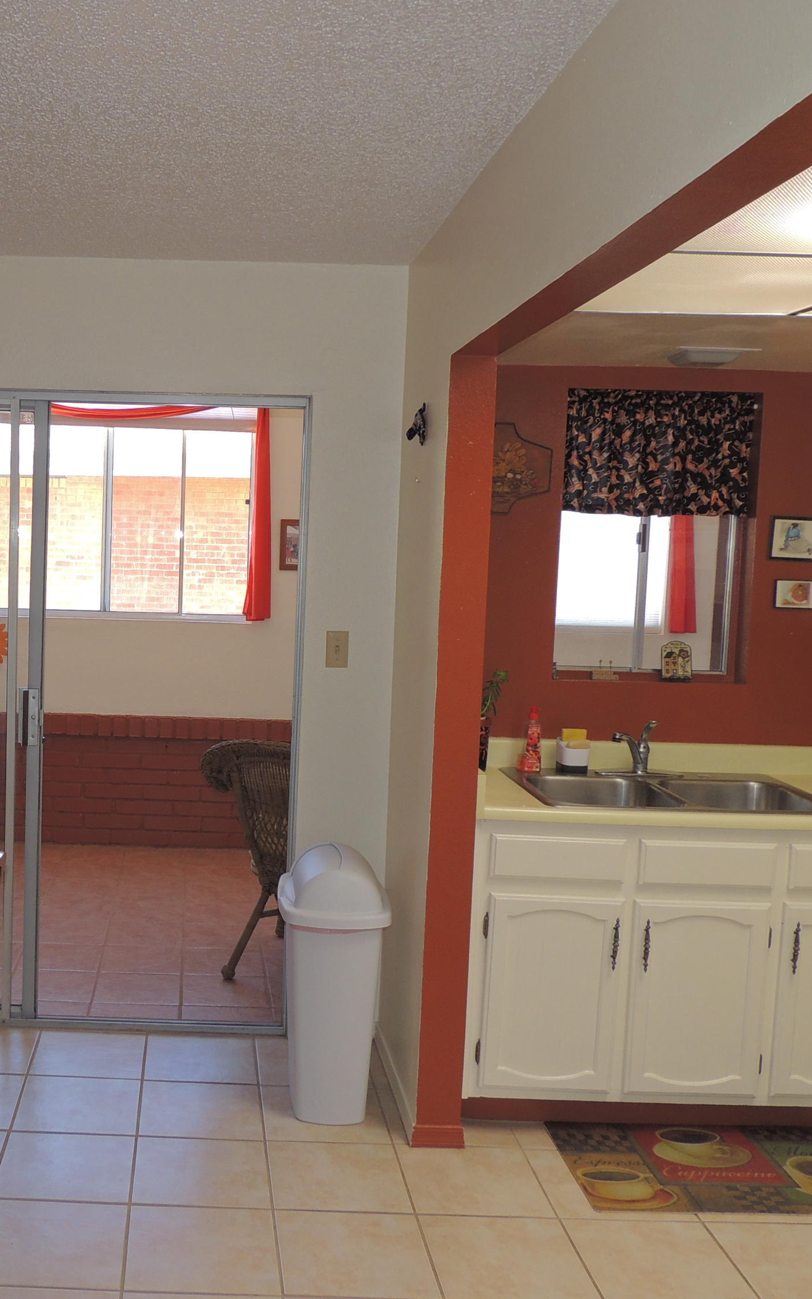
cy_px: 650
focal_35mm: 34
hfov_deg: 36.1
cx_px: 168
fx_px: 1204
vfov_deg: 56.7
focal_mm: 4.3
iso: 110
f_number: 3
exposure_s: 1/40
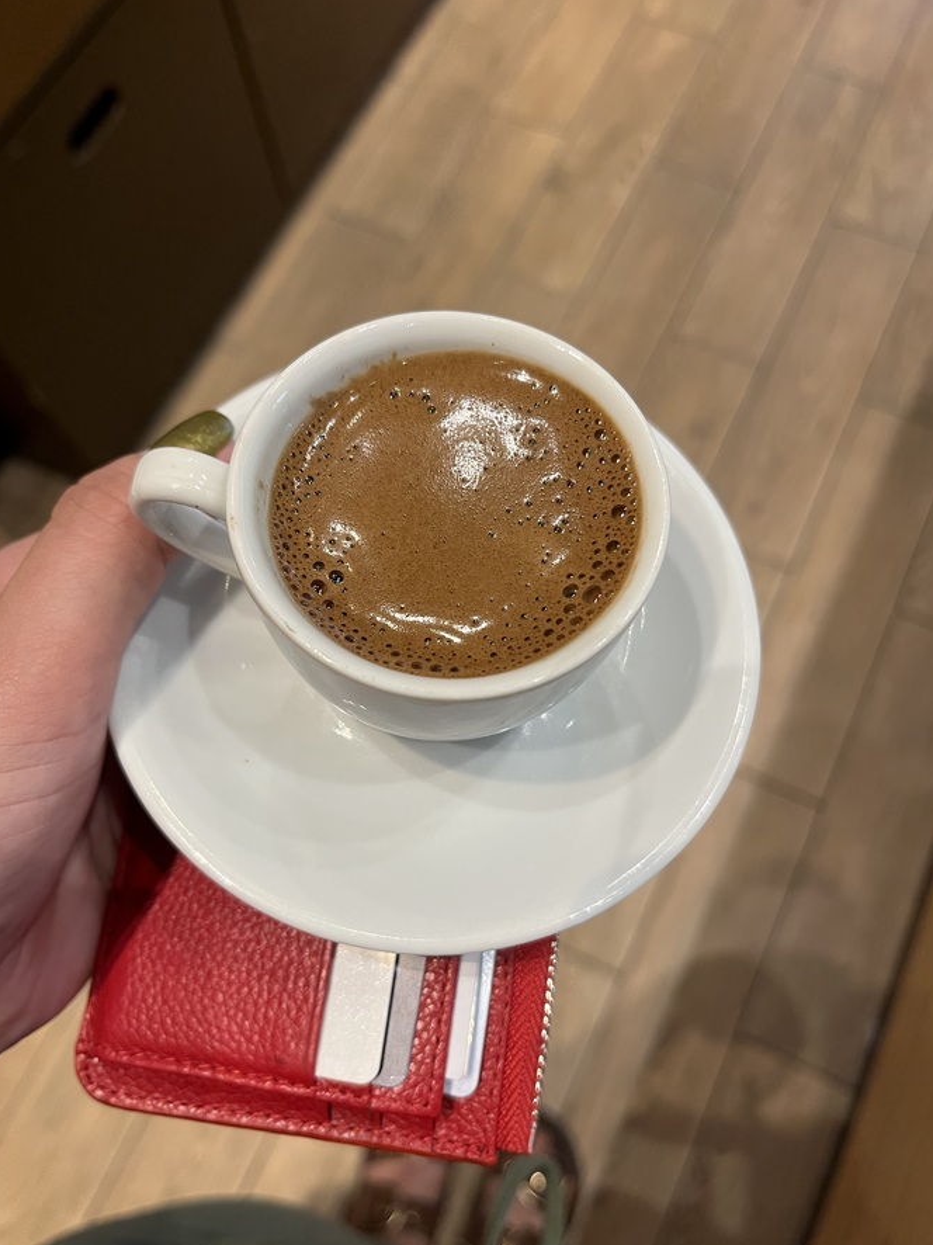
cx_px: 471
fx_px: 971
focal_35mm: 27
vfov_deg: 65.3
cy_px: 642
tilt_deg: -70.1
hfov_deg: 51.3
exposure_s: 1/69
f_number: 1.6
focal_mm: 5.1
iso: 125
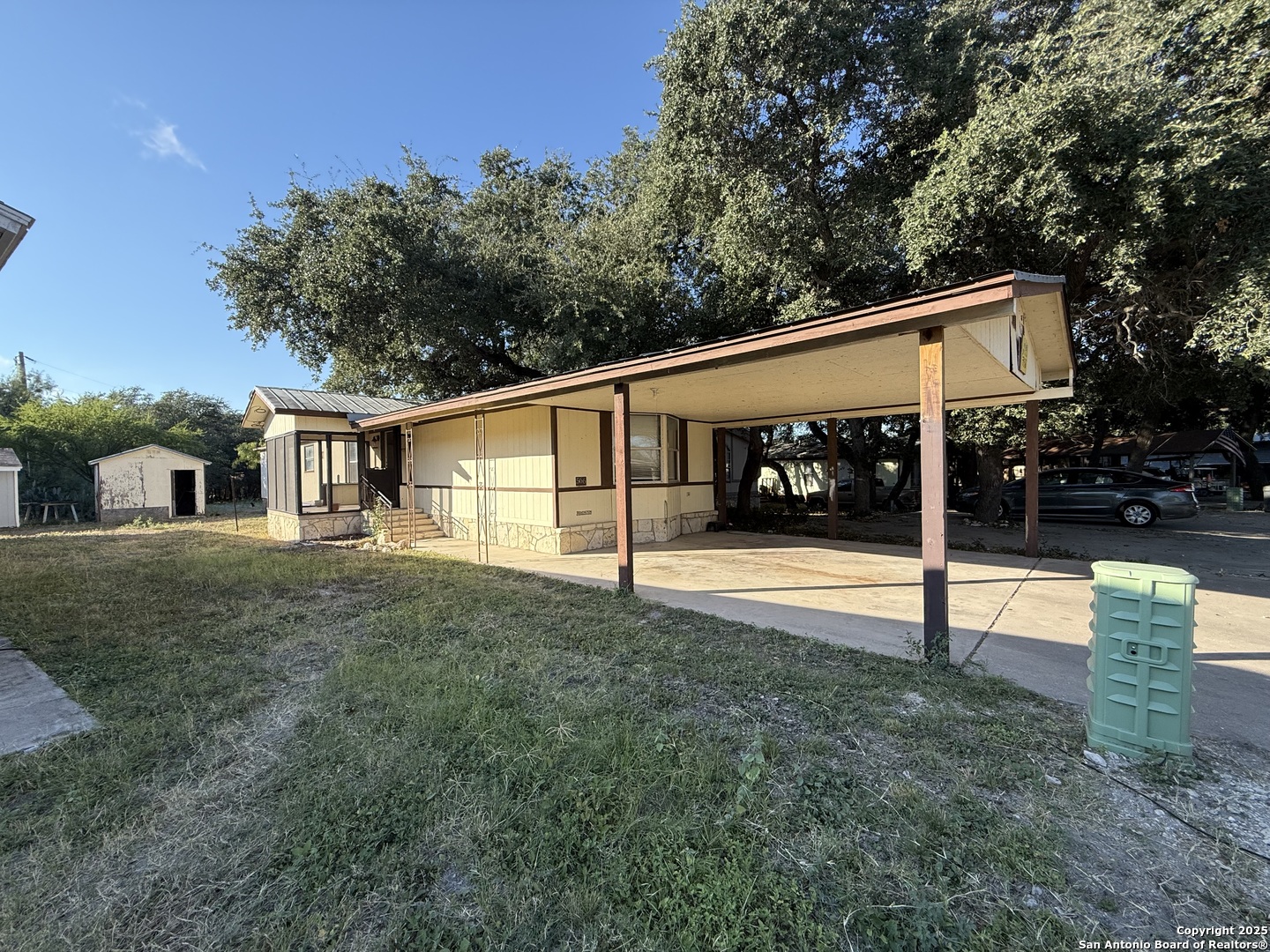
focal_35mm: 14
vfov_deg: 85.7
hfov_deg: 102.1
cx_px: 635
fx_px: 514
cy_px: 476
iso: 64
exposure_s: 1/864
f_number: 2.2
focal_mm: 2.22
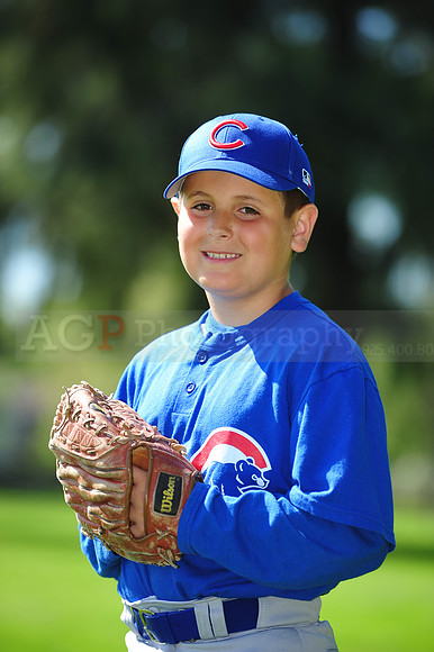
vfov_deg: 10.3
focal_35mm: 200
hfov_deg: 6.9
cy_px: 326
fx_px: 3621
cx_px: 217
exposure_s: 1/640
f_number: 4.5
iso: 200
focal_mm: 200
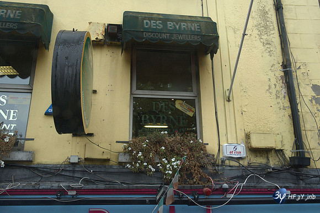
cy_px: 106
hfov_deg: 54.4
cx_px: 160
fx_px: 311
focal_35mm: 35
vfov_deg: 37.9
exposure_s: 1/250
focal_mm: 35
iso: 1600
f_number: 8
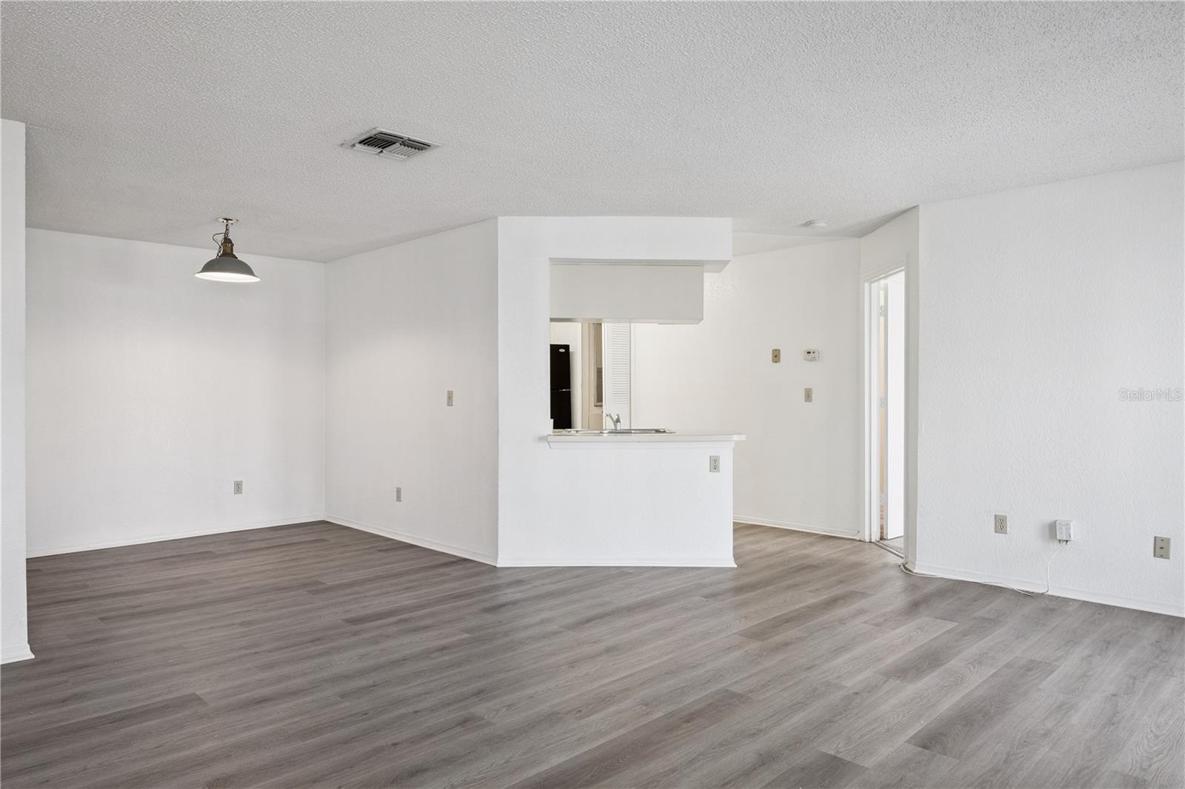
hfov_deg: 77.3
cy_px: 394
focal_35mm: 22
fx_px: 740
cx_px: 592
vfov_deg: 56.1
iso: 200
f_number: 9
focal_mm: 22.5
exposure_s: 1/8
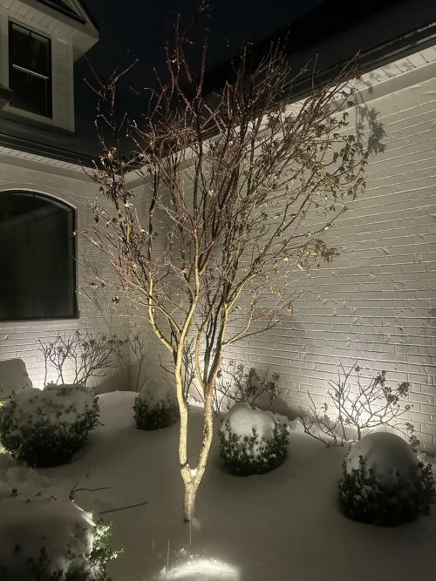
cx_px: 218
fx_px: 403
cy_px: 290
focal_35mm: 24
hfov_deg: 56.8
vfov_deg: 71.6
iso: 1000
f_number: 1.78
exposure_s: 1/40
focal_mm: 6.86
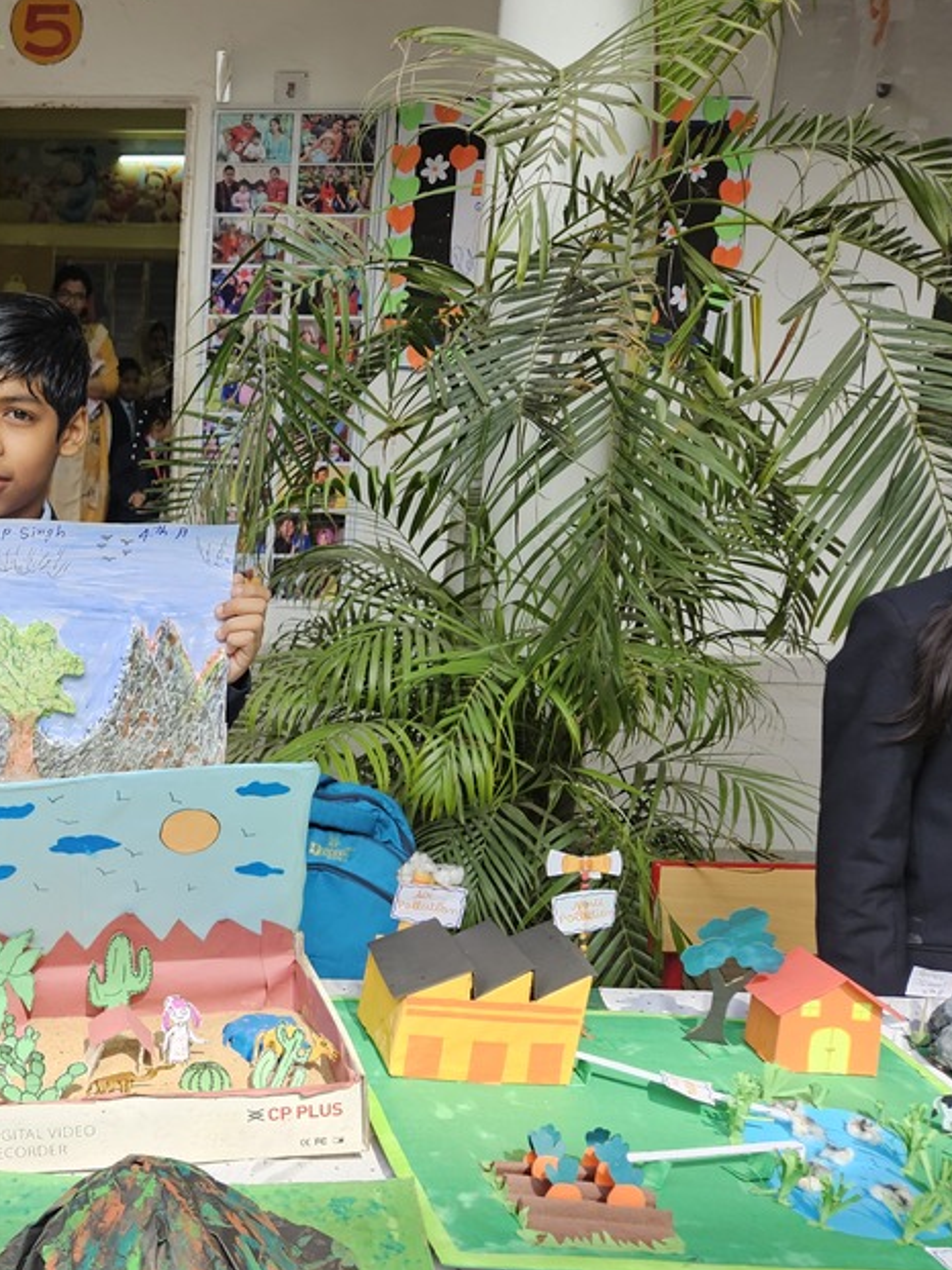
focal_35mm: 37
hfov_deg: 35.5
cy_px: 690
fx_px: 1358
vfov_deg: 50.1
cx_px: 35
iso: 40
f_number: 1.8
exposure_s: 1/419
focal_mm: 5.4
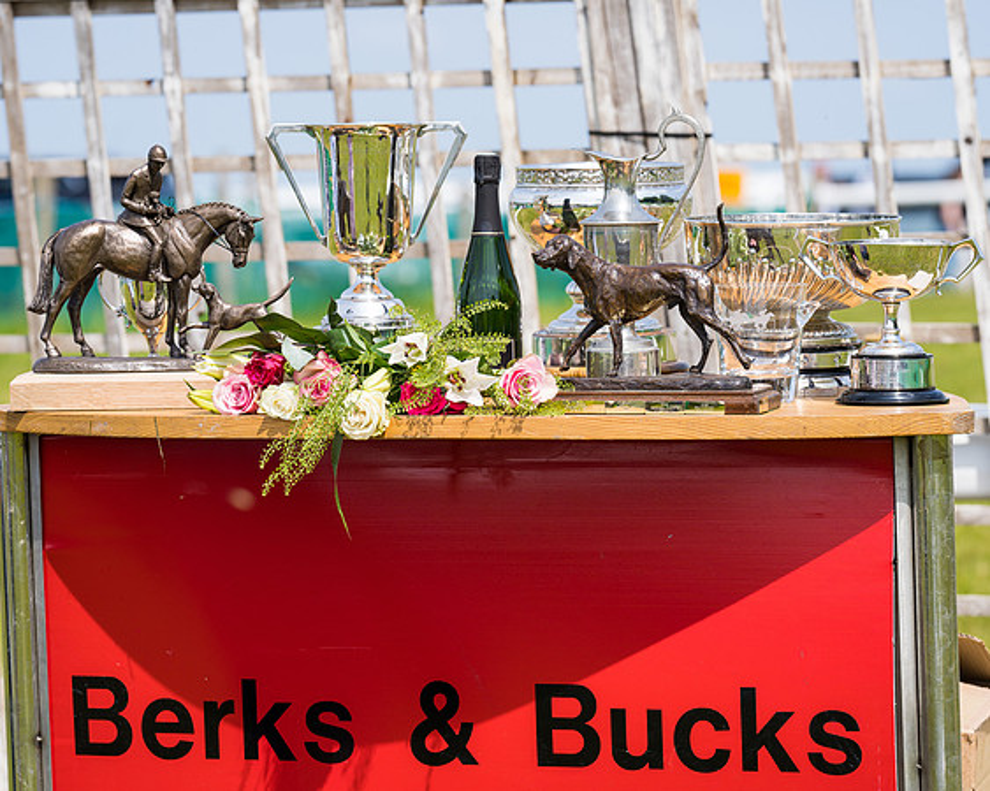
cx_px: 513
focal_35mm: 166
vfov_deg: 9.3
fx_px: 4875
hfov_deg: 11.6
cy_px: 369
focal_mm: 135
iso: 50
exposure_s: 1/640
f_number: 4.5
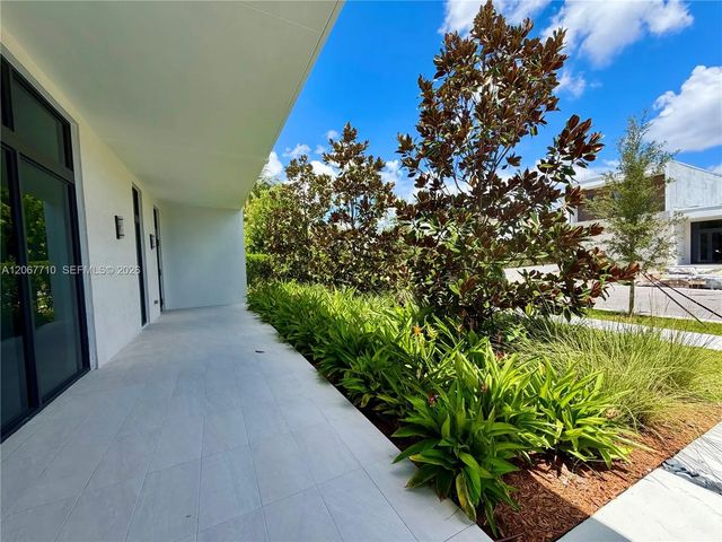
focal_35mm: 14
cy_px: 271
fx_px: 292
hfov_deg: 102.1
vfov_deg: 85.7
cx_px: 361
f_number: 2.2
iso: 40
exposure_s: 1/734
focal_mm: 2.22
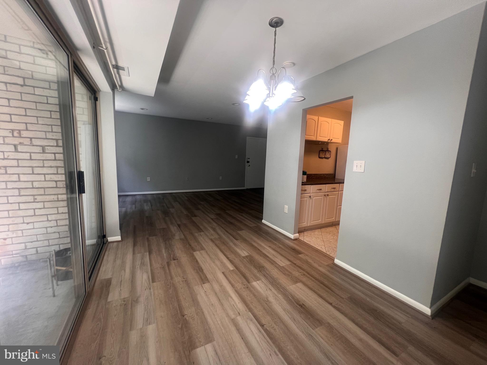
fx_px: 183
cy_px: 182
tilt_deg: -6.3
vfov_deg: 89.9
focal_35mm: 13
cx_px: 244
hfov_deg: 106.2
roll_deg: -0.9
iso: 200
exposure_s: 1/120
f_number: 1.8
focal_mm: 1.57
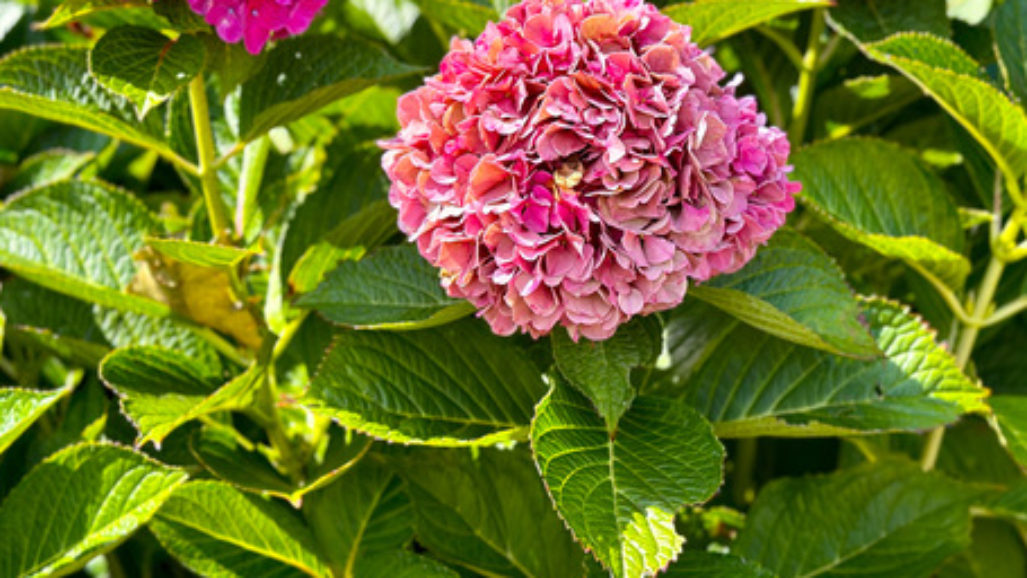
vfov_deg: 17.4
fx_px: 1879
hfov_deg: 30.6
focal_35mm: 69
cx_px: 544
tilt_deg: -3.5
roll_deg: -0.6
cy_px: 160
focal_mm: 6.86
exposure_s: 1/1953
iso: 80
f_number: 1.78
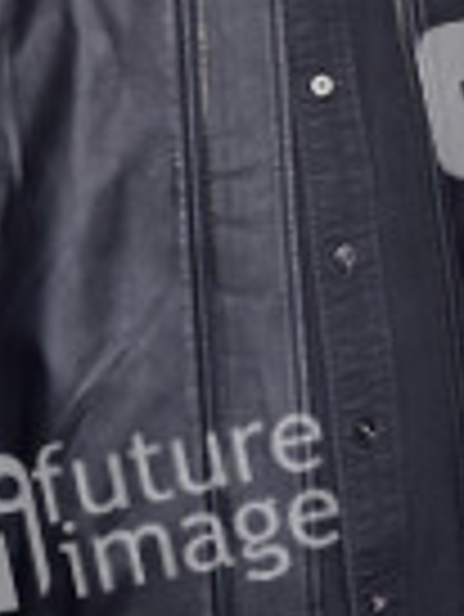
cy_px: -153
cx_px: 241
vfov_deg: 11.1
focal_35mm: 174
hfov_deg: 8.5
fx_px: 3105
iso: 500
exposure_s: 1/320
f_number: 6.3
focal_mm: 62
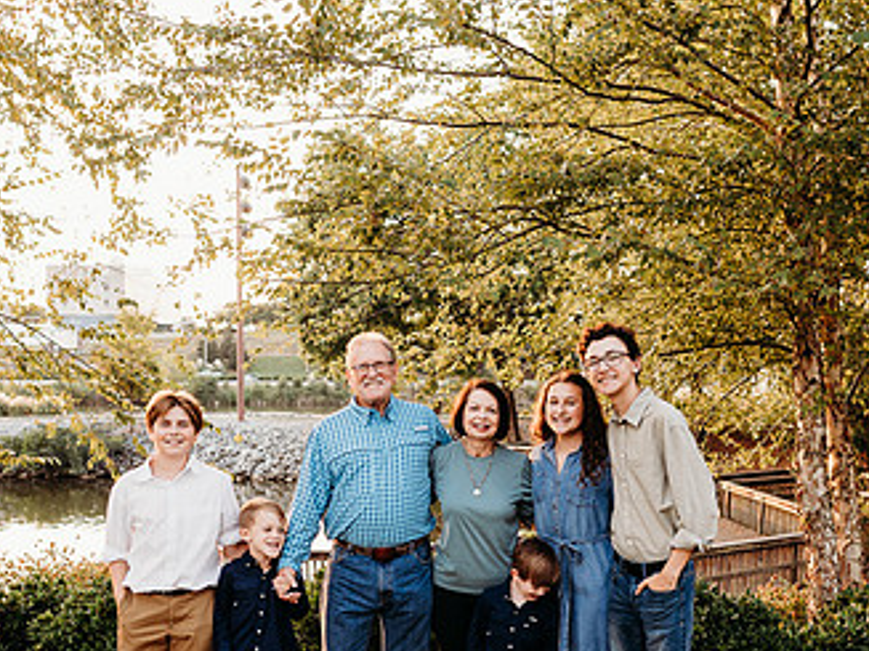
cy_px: 453
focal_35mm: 41
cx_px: 454
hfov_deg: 45.8
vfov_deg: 34.7
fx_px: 1029
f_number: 3.2
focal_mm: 24
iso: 320
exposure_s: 1/200
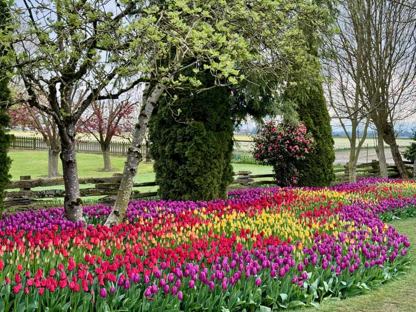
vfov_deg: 30.3
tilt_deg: -2.1
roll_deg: -1.8
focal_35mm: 48
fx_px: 577
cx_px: 208
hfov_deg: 39.7
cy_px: 156
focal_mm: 6.86
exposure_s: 1/464
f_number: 1.78
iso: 64
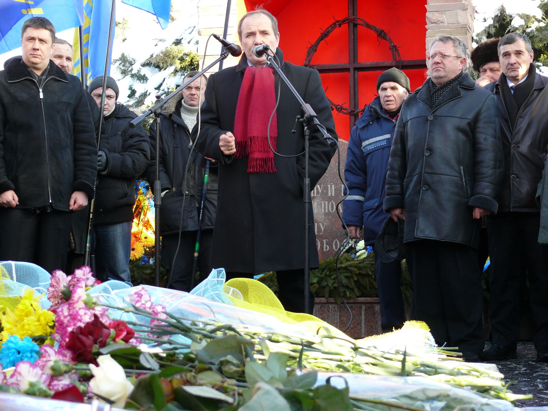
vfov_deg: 18.7
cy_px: 206
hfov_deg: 24.7
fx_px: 1251
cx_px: 274
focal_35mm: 79
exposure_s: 1/100
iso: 100
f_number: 3.6
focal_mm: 16.7
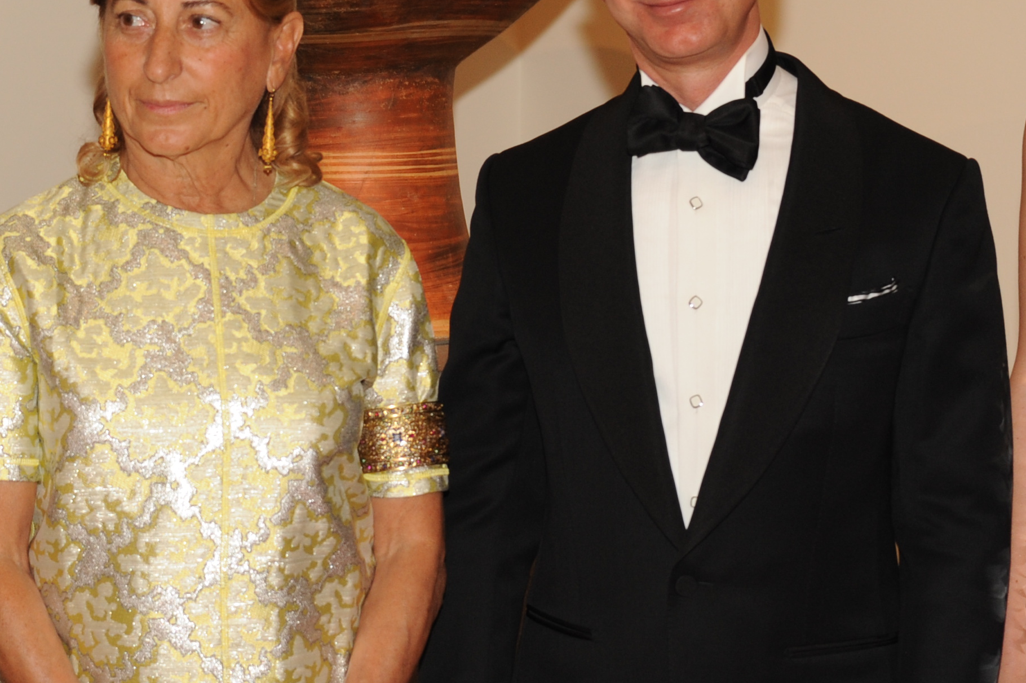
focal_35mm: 159
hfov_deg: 12.9
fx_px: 4528
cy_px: 310
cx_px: 419
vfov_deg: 8.6
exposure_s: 1/80
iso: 800
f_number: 5.6
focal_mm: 68
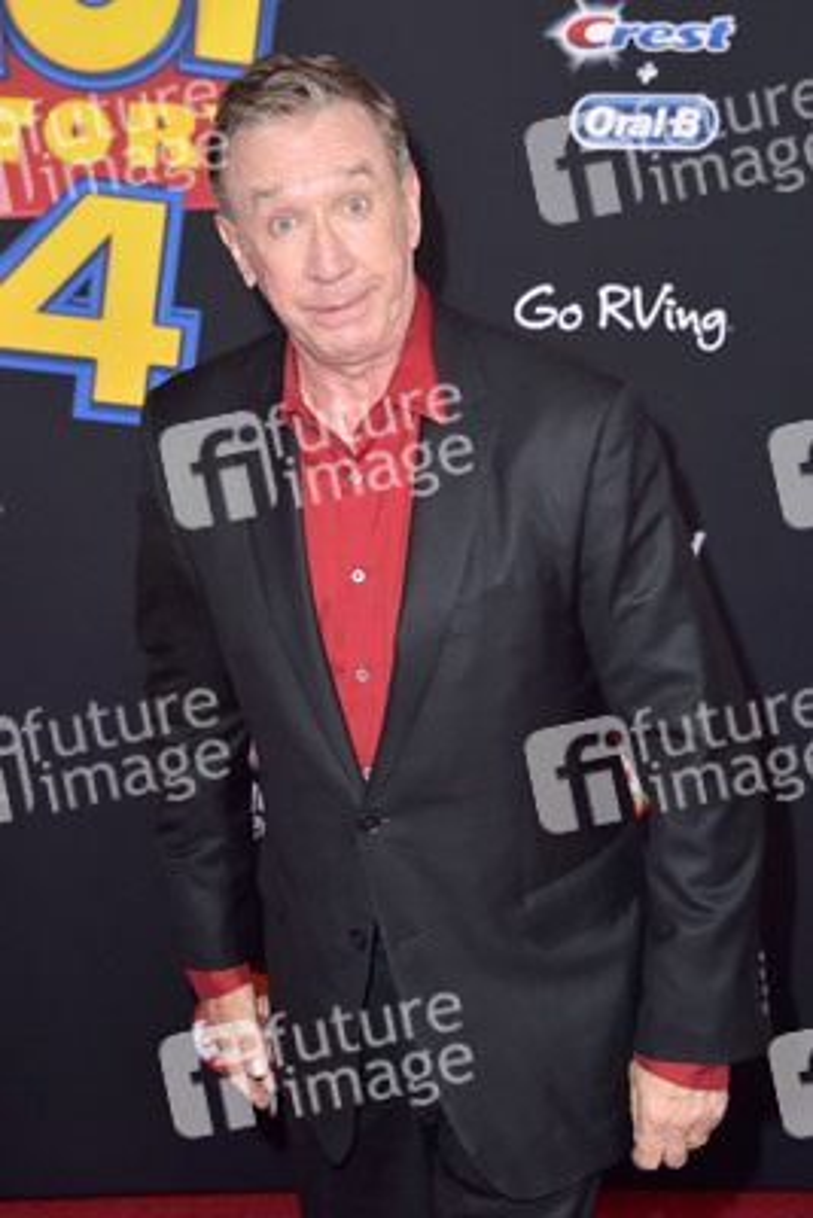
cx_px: 406
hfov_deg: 17.5
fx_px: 2640
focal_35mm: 78
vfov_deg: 26.0
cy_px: 609
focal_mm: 78
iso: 500
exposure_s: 1/200
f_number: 7.1
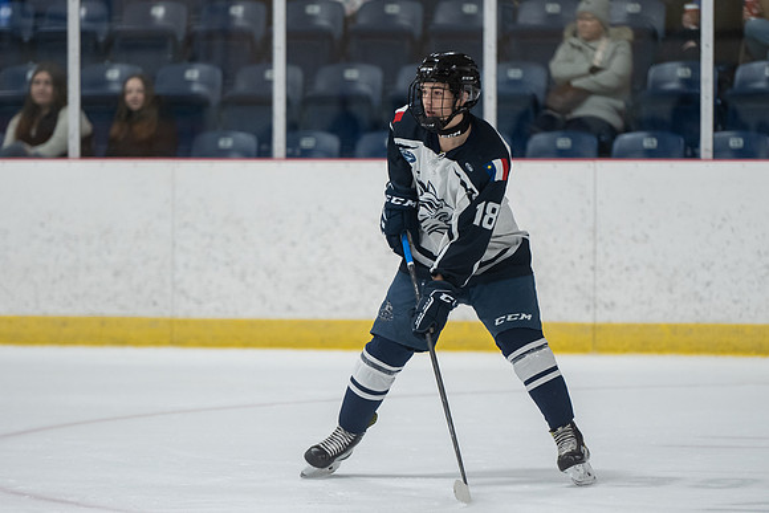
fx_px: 4999
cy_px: 267
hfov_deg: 8.8
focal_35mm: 234
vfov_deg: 5.9
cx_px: 385
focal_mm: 200
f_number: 2.8
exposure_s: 1/1000
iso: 2500
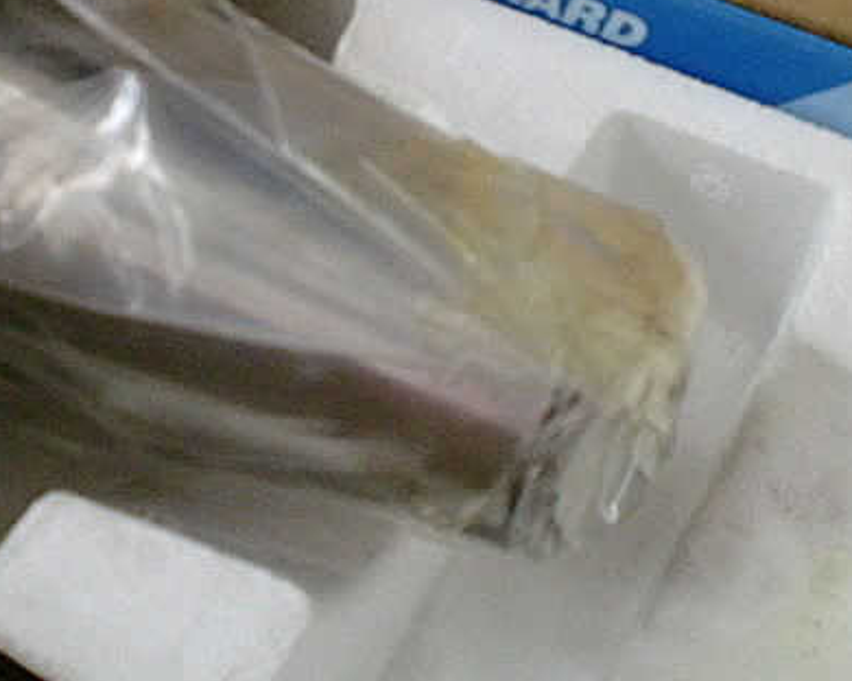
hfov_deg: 32.9
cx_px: 201
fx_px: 1412
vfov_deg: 27.1
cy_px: 297
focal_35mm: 56
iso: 800
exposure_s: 1/60
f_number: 3.1
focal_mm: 6.3
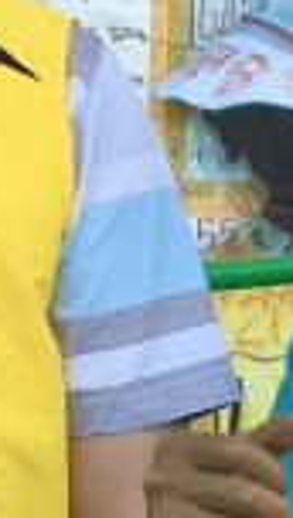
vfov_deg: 10.3
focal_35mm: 209
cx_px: 497
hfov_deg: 5.8
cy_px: 388
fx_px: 2874
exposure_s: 1/343
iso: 25
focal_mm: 4.15
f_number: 2.2
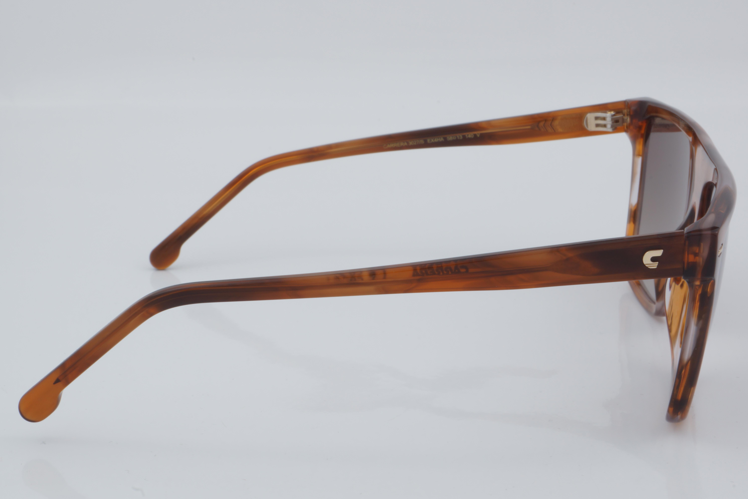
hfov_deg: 27.0
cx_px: 374
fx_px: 1558
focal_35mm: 75
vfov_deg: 18.2
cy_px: 250
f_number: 32
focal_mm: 50
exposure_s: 1/4
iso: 100
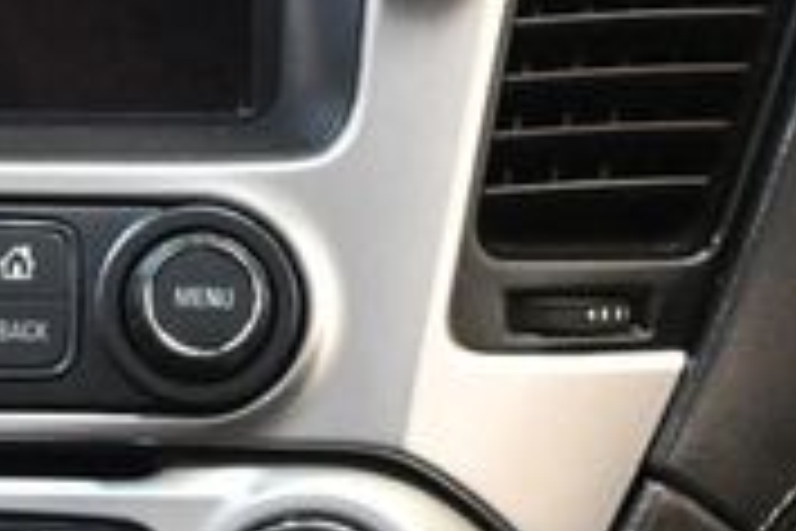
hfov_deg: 8.9
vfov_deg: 6.0
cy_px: 374
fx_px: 5041
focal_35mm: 228
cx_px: -198
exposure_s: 1/25
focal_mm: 42
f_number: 5.6
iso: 12800
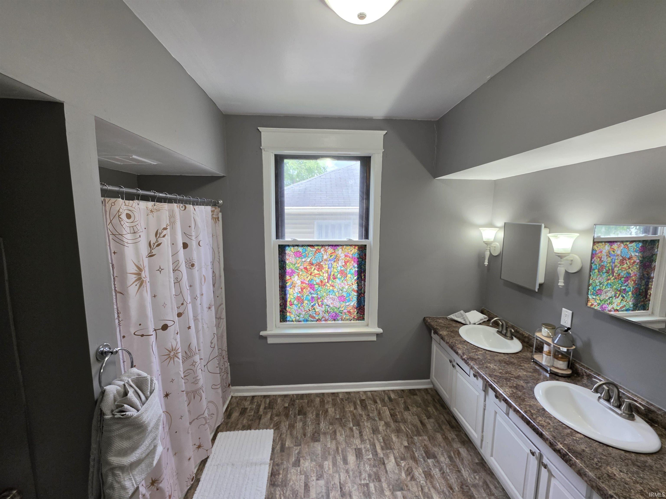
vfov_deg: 89.9
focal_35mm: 13
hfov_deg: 106.2
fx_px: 250
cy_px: 250
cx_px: 333
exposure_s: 1/120
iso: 125
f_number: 1.9
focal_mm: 2.2
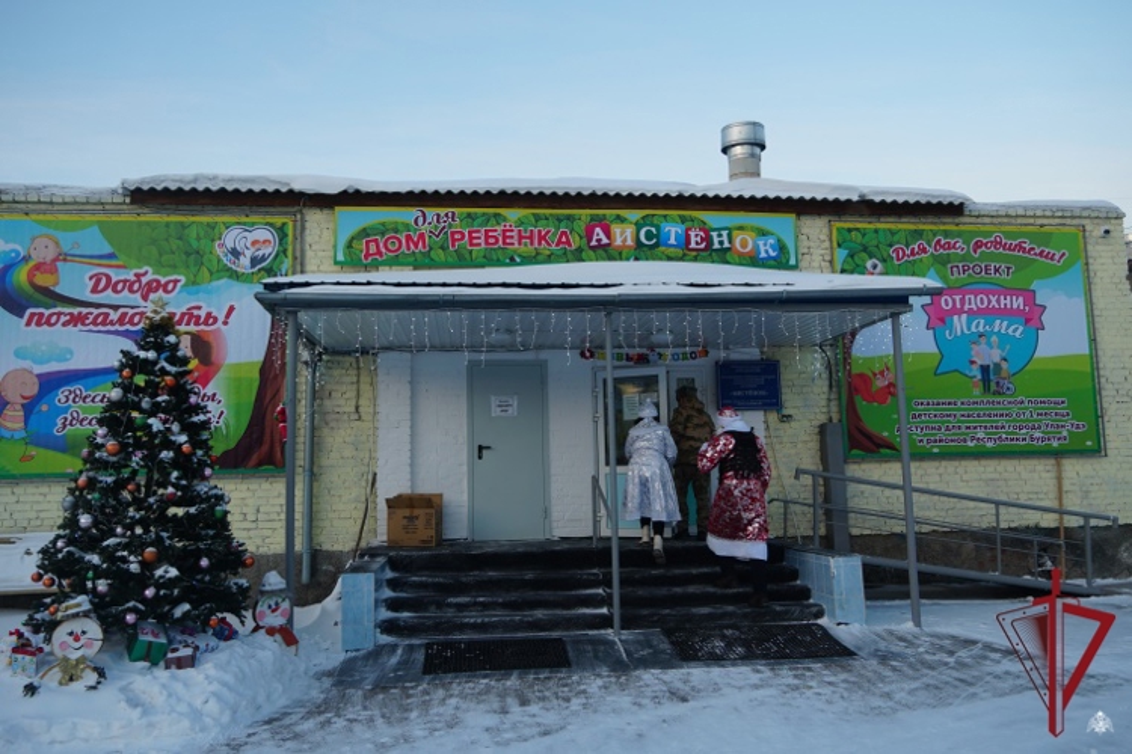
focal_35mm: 27
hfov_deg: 67.4
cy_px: 377
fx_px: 849
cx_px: 566
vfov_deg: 47.9
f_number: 4.5
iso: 100
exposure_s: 1/80
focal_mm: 18
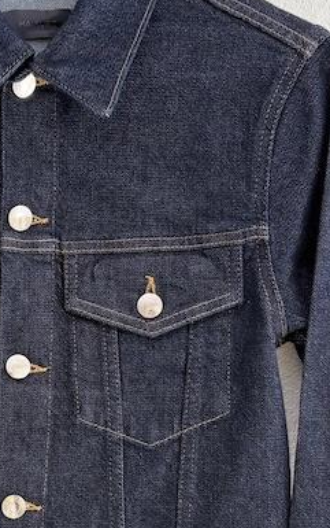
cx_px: 44
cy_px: 400
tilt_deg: -5.7
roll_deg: +1.3
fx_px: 1006
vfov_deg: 28.9
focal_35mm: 70
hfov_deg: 18.4
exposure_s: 1/121
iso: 40
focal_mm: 5.96
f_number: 1.6
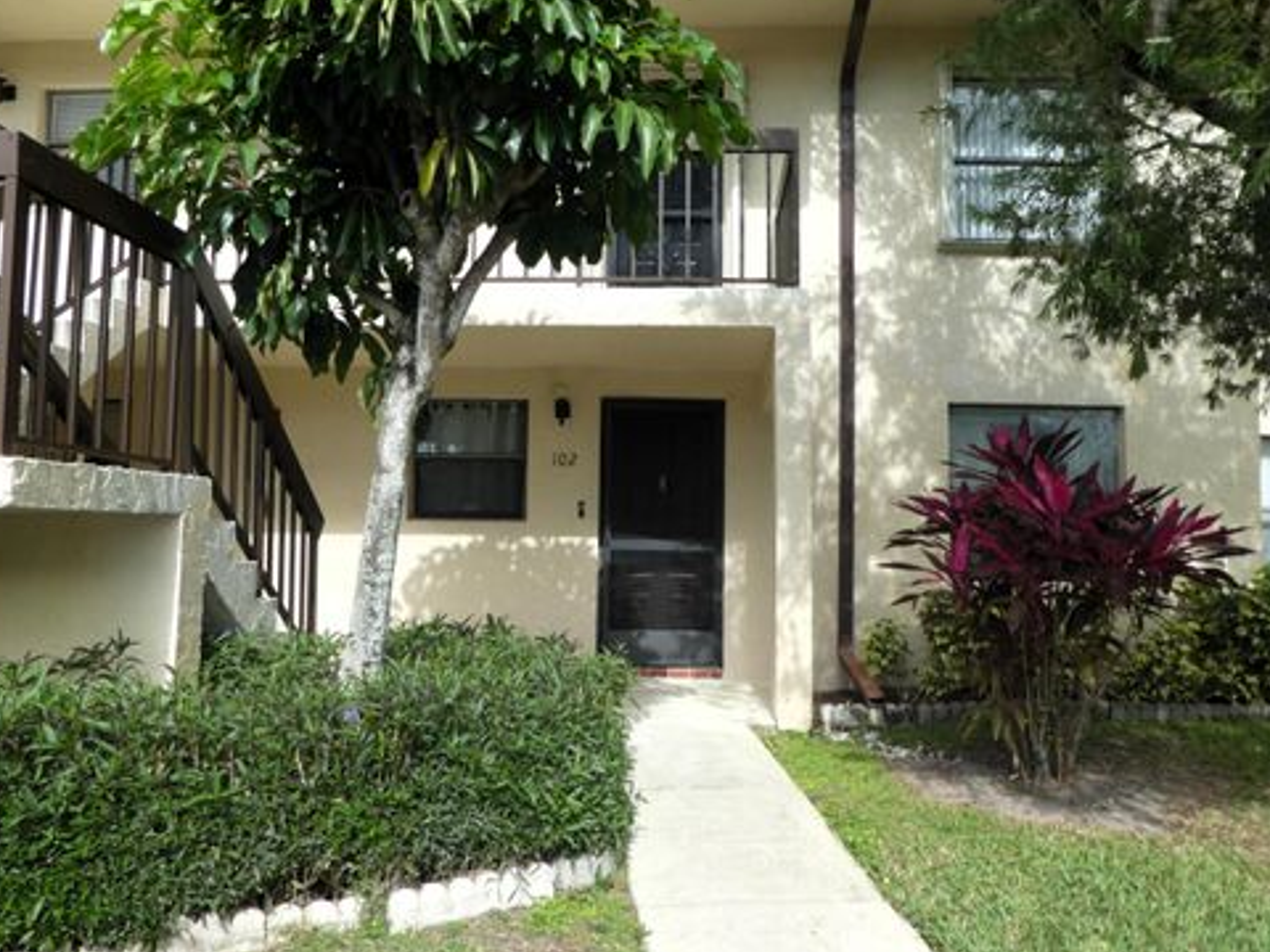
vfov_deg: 54.9
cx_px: 622
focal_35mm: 25
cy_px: 475
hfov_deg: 69.4
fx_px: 917
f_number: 3.3
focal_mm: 4.3
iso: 80
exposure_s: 1/640
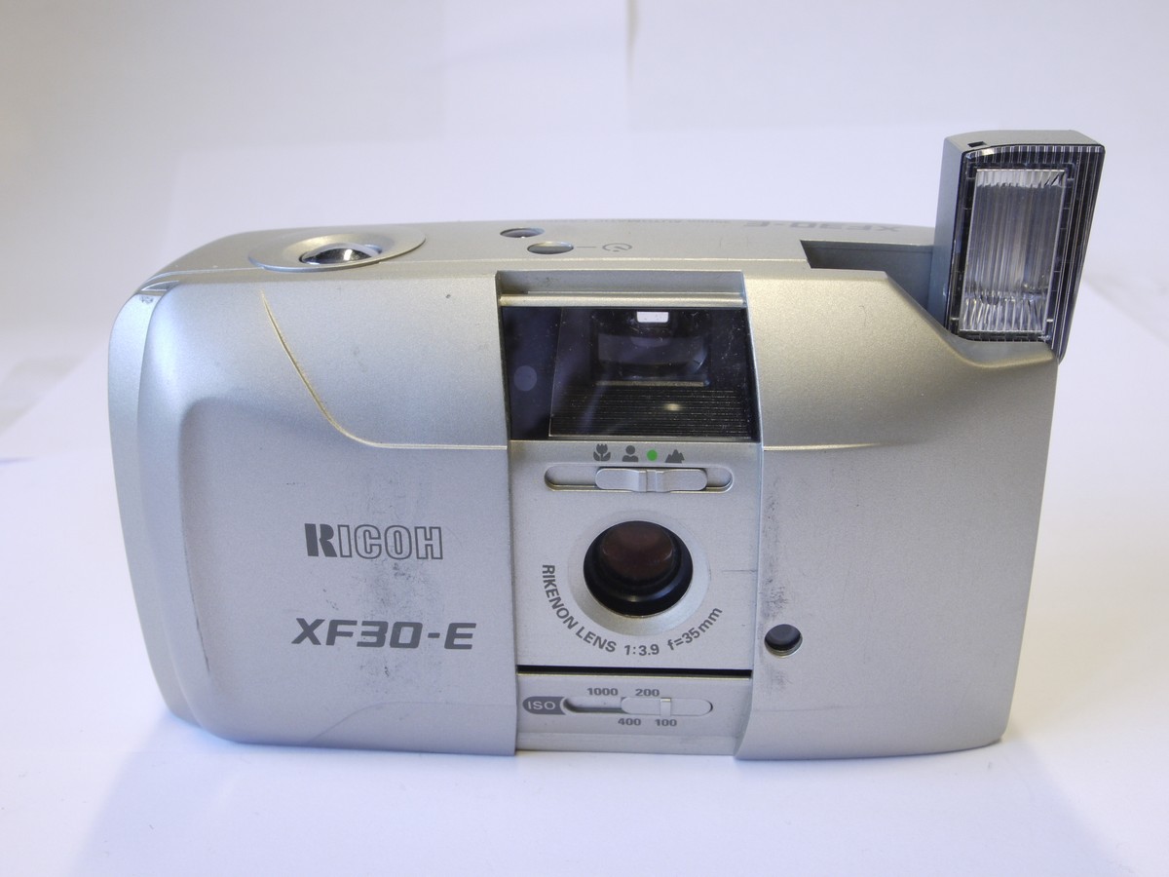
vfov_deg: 36.0
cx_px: 584
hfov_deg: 46.8
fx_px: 1351
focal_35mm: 40
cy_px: 438
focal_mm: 20
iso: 400
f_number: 11
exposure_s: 1/10
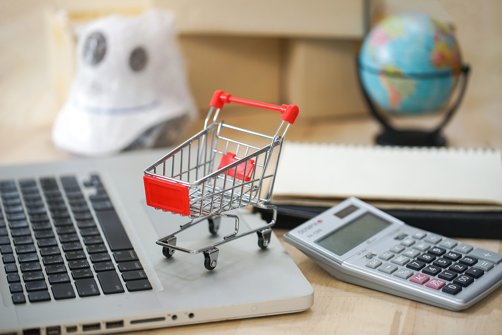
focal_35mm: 100
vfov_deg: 13.7
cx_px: 251
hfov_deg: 20.4
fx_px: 1394
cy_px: 168
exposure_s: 1/250
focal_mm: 100
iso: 250
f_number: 2.8
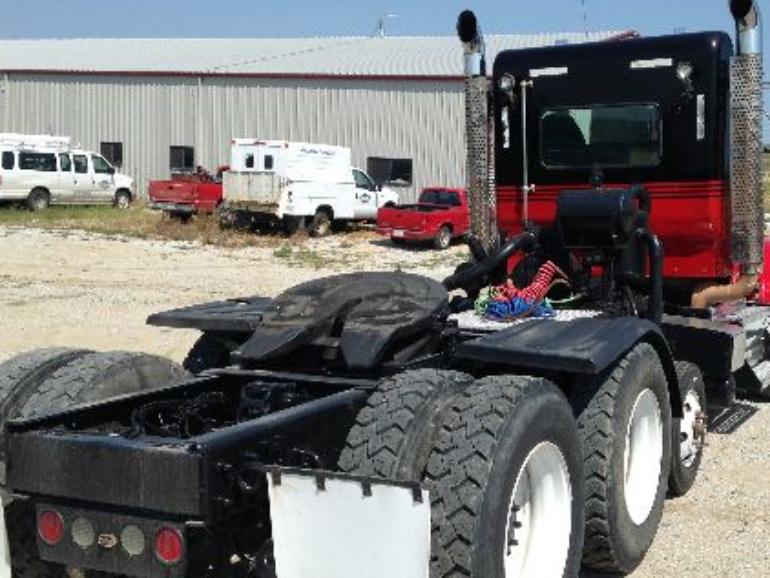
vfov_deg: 29.1
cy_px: 315
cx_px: 476
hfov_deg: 38.0
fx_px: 1113
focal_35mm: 50
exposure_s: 1/1938
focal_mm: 4.12
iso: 50
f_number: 2.4
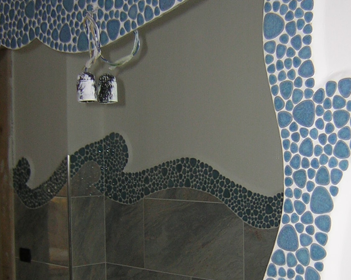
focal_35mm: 67
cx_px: 191
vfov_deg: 22.8
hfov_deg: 28.3
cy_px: 171
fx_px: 696
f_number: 2.6
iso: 50
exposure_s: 1/60.1
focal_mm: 4.7
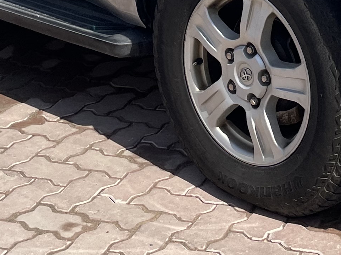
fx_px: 1073
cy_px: -172
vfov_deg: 12.6
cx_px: 320
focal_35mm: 109
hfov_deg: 17.7
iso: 32
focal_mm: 4.2
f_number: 1.6
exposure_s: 1/4292
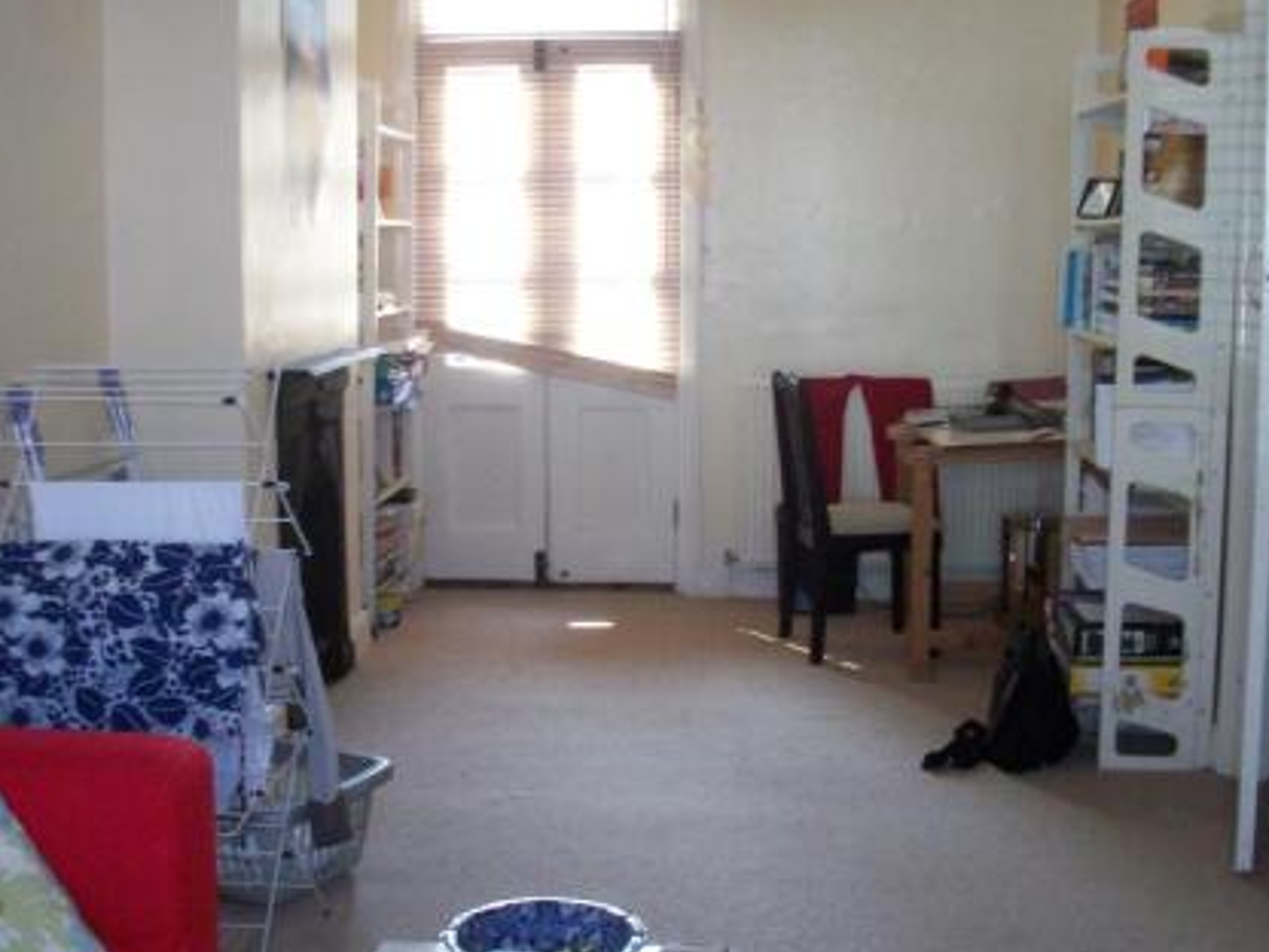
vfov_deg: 29.7
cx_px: 642
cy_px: 447
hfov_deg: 38.9
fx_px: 1796
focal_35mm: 49
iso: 313
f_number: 3.1
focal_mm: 6.3
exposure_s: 1/125
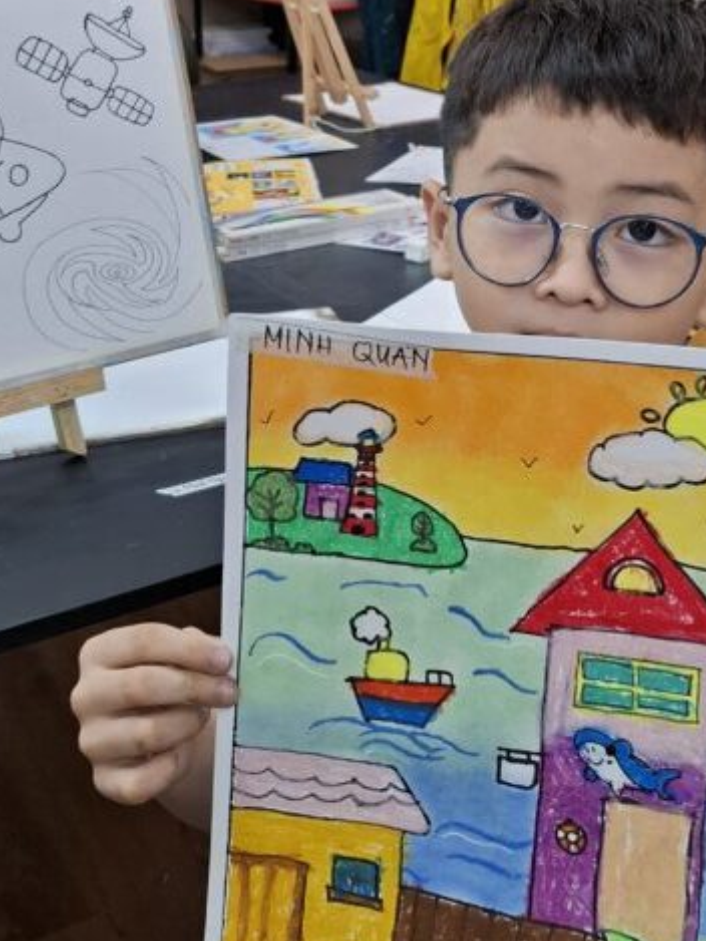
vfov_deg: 36.6
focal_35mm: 49
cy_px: 102
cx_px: 357
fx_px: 1332
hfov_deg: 29.7
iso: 80
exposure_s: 1/100
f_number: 1.8
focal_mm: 5.54
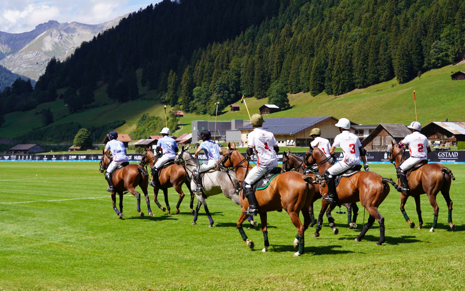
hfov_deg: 28.2
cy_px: 140
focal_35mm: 73
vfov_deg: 17.9
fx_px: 925
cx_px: 231
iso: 100
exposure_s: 1/160
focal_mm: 71
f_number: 9
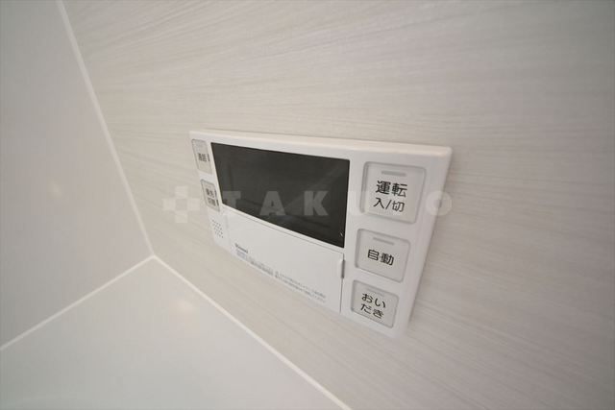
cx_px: 308
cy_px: 205
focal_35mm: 12
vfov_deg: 90.0
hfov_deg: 112.6
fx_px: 205
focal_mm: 8
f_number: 5
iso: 3200
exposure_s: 1/100
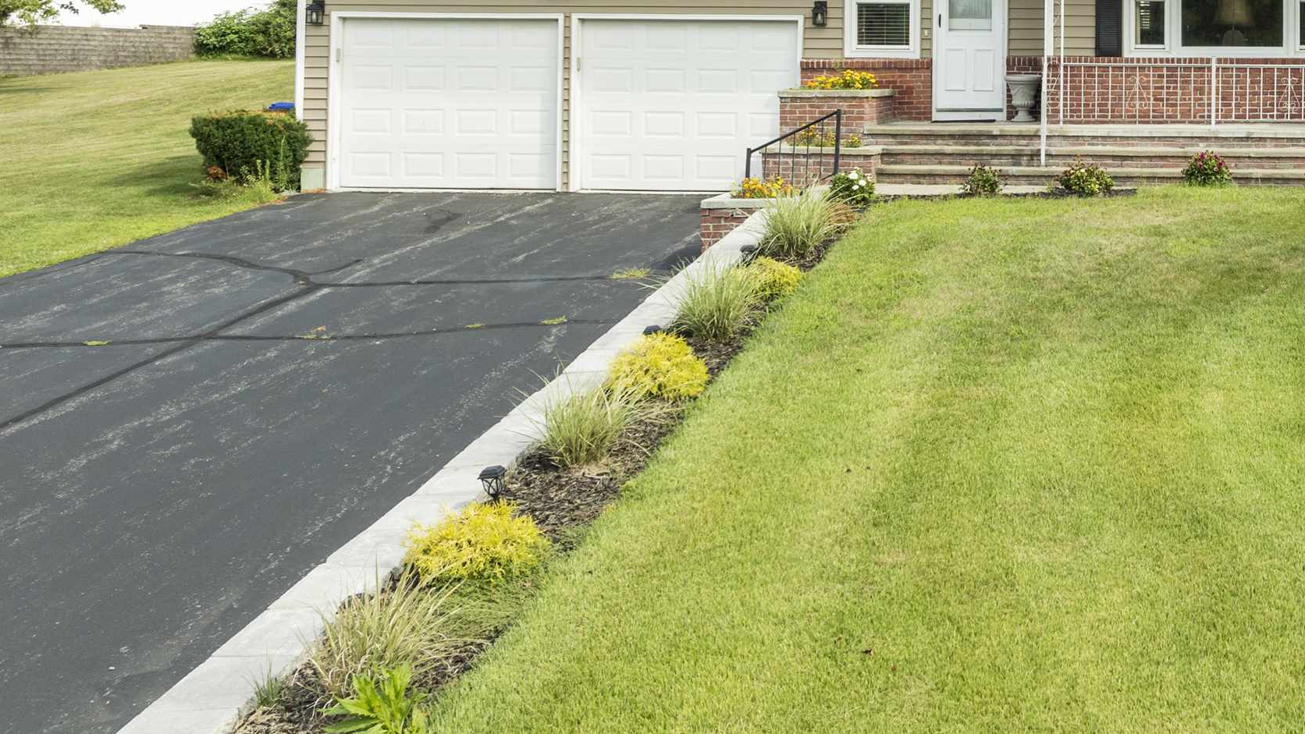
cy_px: 36
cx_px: 1187
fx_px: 1661
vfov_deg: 24.0
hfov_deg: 39.6
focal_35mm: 48
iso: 100
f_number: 2.8
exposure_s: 1/1250
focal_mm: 12.29
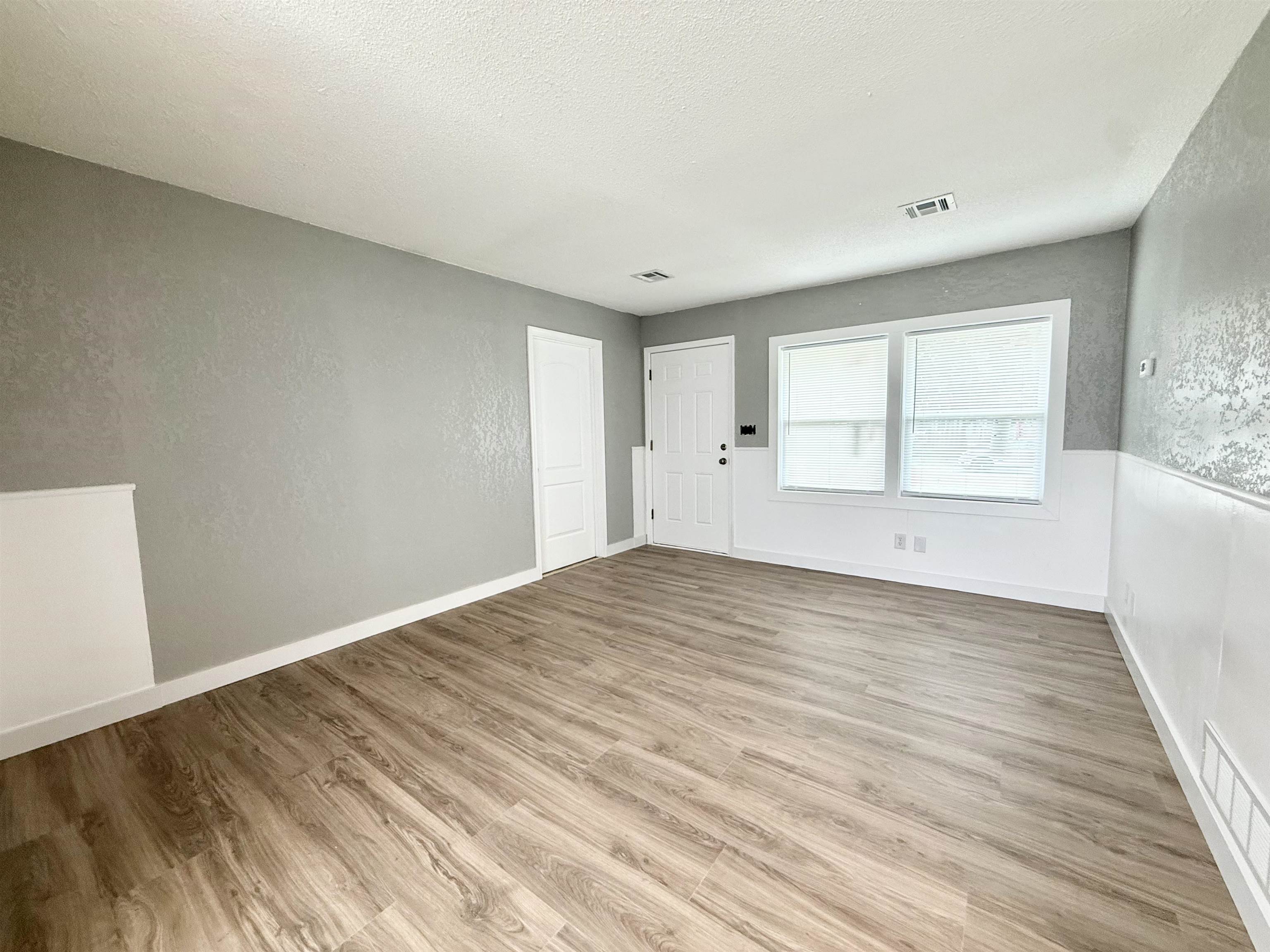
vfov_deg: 85.7
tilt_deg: -4.5
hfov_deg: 102.1
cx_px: 635
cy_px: 476
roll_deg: +0.5
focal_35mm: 14
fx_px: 514
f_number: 2.2
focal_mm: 2.22
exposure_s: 1/120
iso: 160
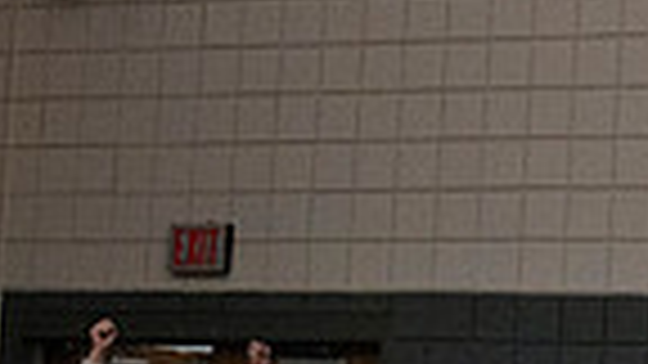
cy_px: 236
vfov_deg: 7.6
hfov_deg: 12.2
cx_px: 1224
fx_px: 2749
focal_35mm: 160
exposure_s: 1/500
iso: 10000
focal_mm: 38
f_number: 4
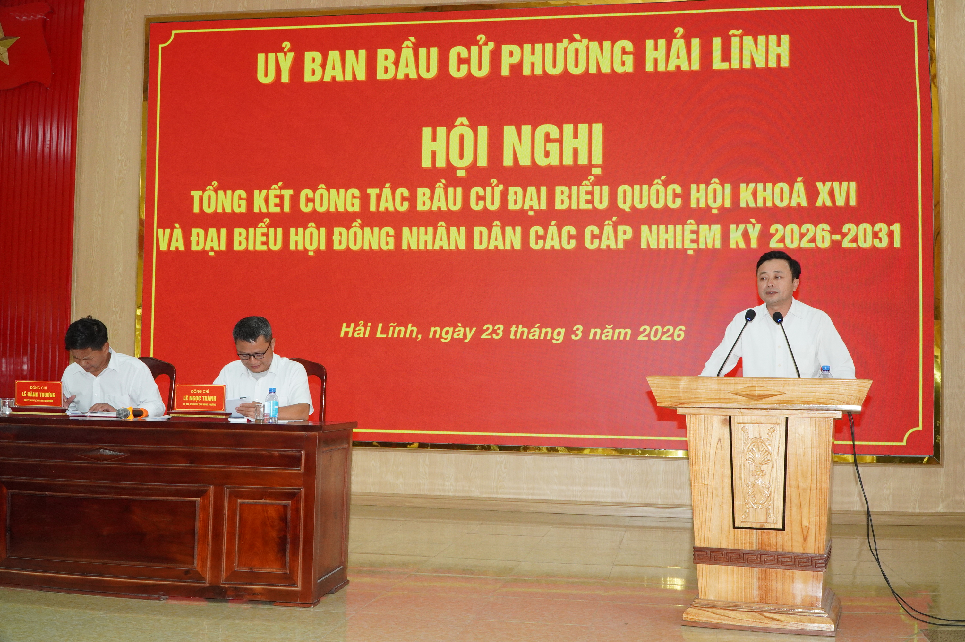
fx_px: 964
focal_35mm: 36
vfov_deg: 36.8
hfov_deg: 53.2
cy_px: 321
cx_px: 482
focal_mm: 24
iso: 1600
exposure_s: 1/60
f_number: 9
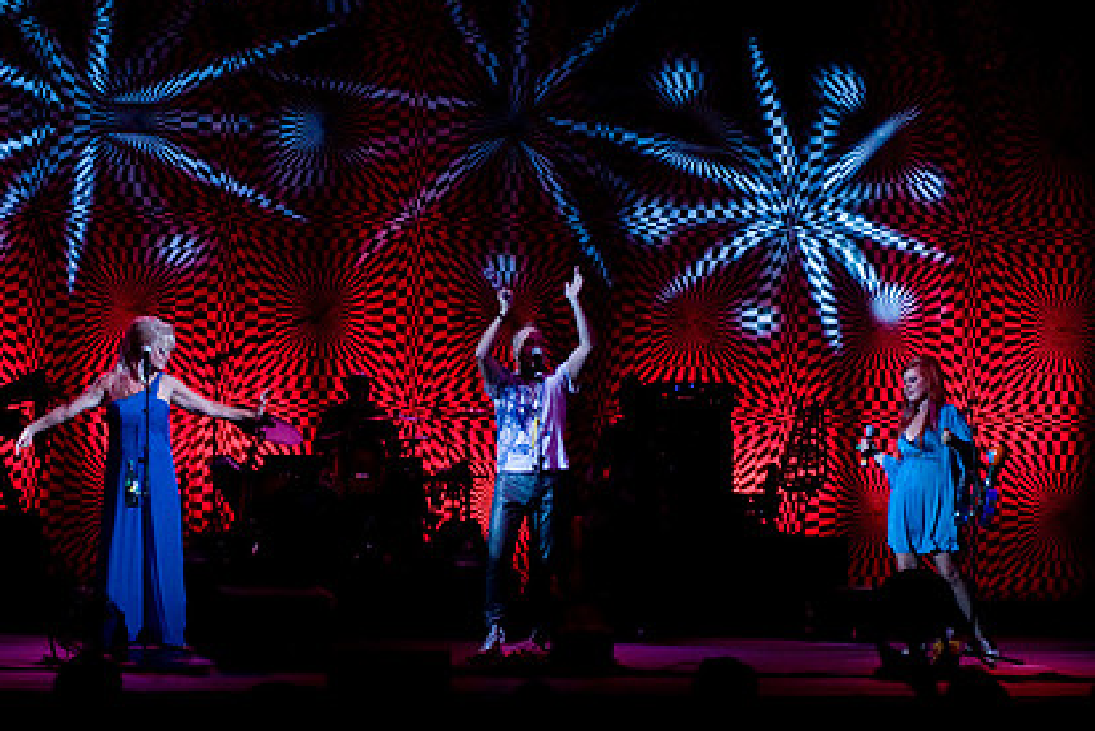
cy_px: 350
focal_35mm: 93
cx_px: 364
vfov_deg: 14.7
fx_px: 2830
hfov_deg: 21.8
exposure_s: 1/200
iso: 800
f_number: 3.5
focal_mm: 44
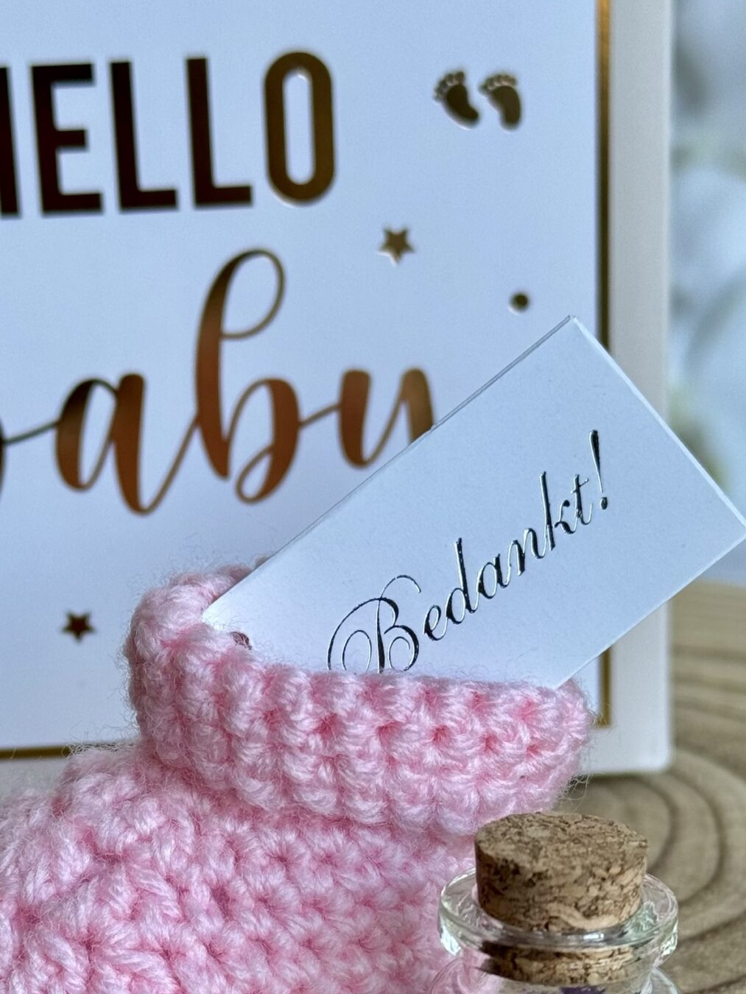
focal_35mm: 91
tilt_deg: -20.0
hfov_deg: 16.2
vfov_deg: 21.3
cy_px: 750
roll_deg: +2.4
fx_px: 2614
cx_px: 295
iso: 50
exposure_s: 1/151
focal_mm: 6.76
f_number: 1.78
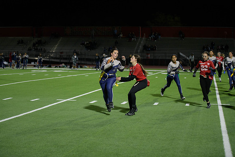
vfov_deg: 19.5
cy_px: 78
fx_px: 457
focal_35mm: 70
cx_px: 118
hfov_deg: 28.8
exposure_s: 1/640
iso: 2200
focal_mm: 70
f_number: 2.8
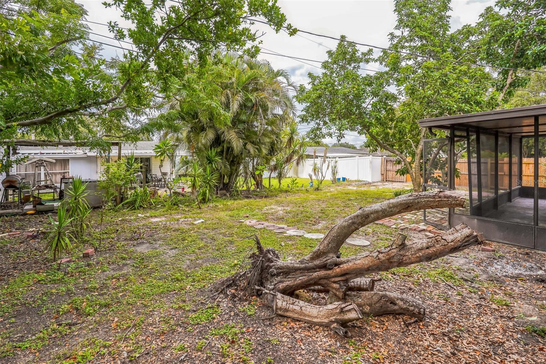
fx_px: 258
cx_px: 273
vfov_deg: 70.4
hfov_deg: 93.3
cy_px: 182
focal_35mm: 17
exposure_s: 1/125
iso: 200
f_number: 8
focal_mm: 17
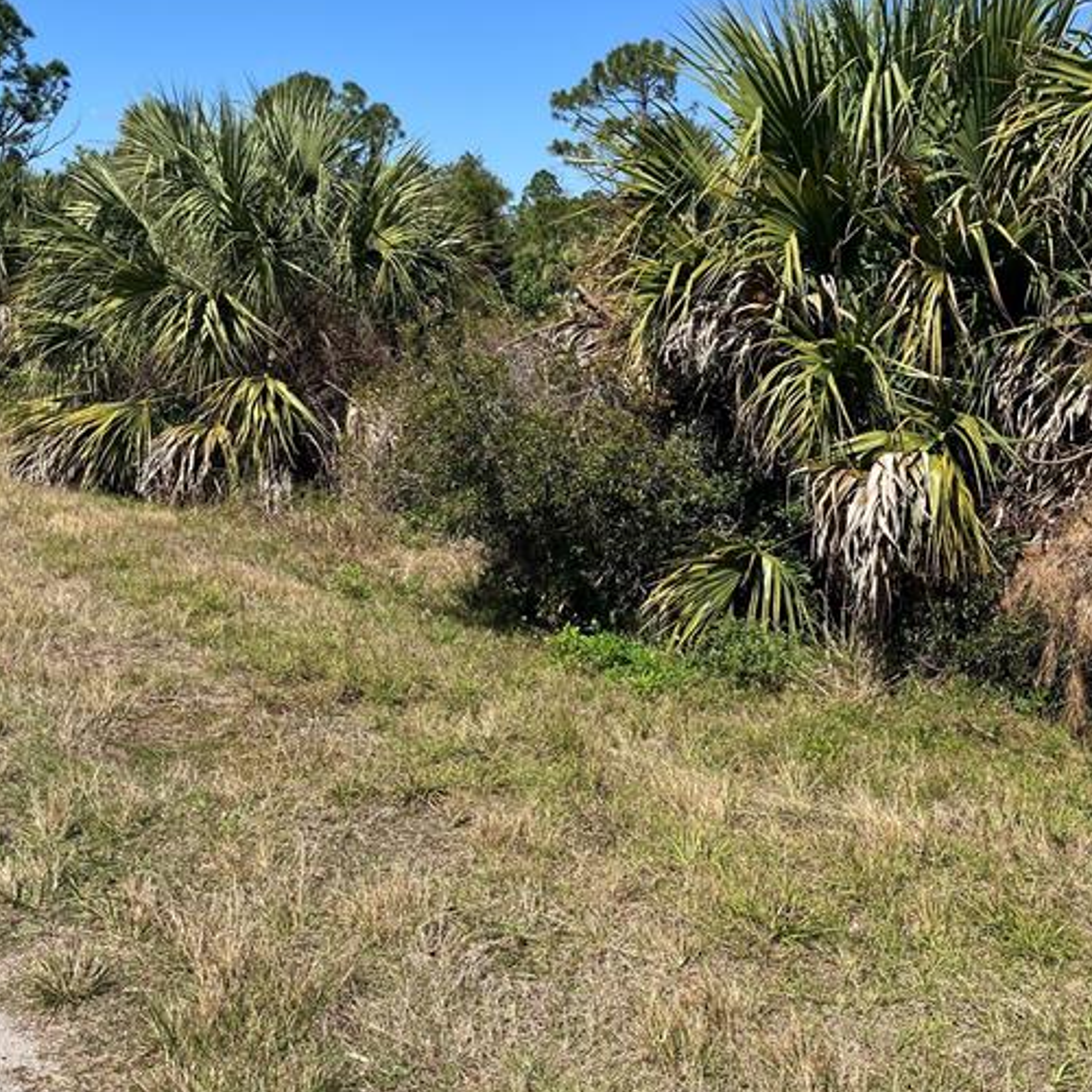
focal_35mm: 38
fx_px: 1356
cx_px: 535
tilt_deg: -6.2
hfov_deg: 43.9
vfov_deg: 43.8
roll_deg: -0.3
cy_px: 505
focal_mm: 3.99
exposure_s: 1/1946
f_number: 1.8
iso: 32
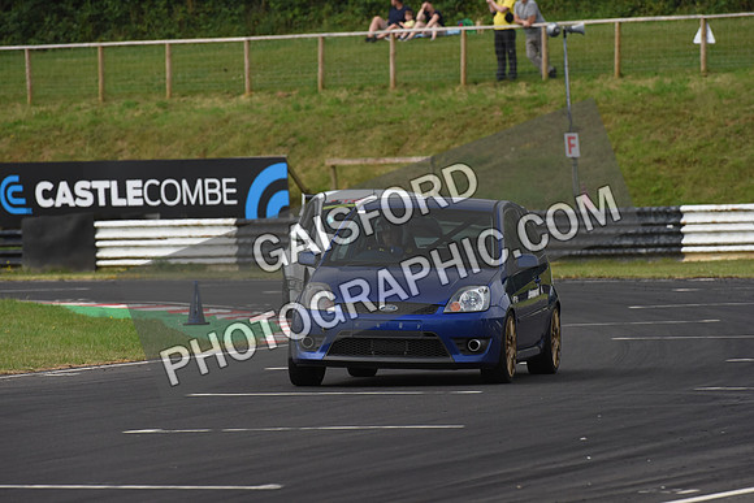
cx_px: 377
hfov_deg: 5.2
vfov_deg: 3.4
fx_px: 8379
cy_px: 252
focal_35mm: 400
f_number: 8
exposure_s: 1/1000
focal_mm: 400
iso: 1600
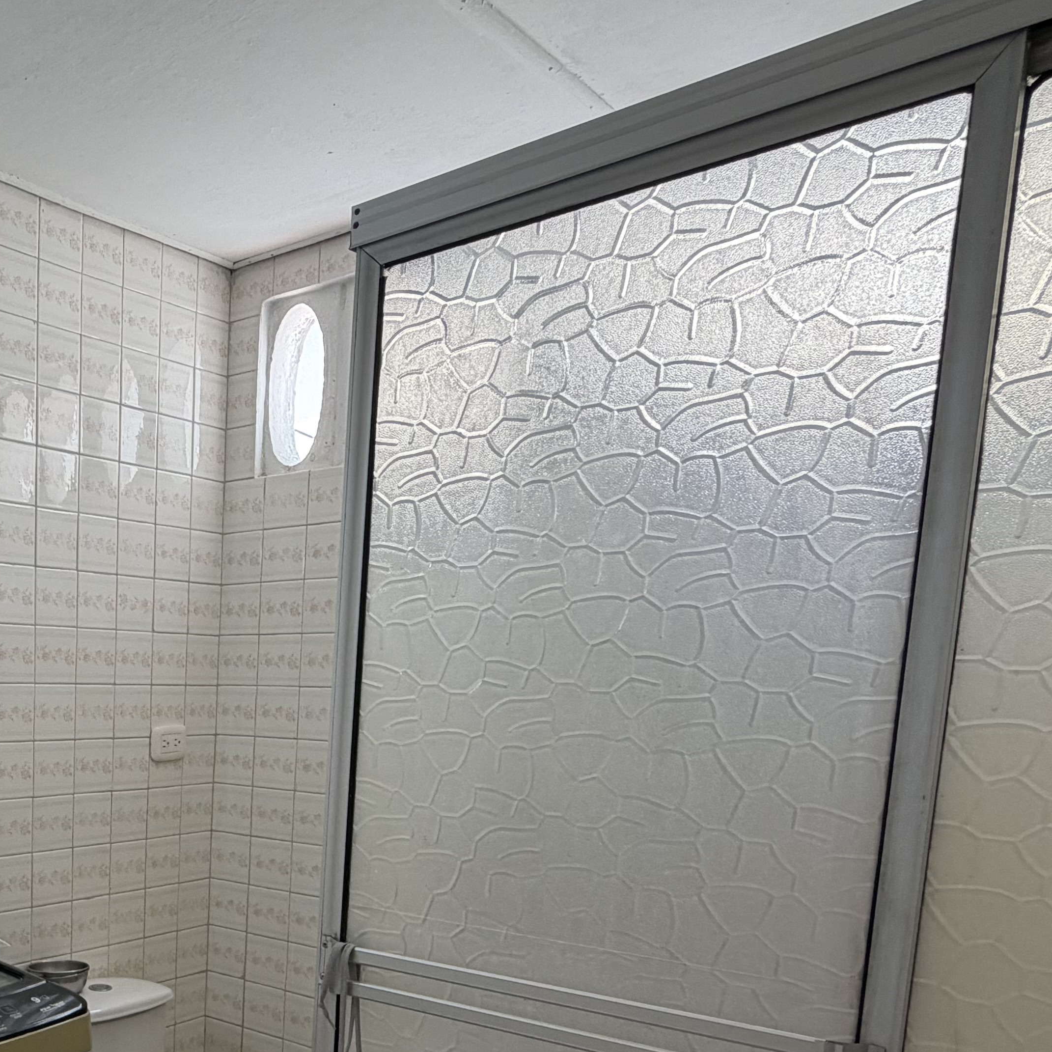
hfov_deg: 43.8
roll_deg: -0.1
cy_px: 844
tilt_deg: -8.4
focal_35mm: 33
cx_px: 44
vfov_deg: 47.0
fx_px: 1135
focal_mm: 2.22
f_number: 2.2
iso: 100
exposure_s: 1/120
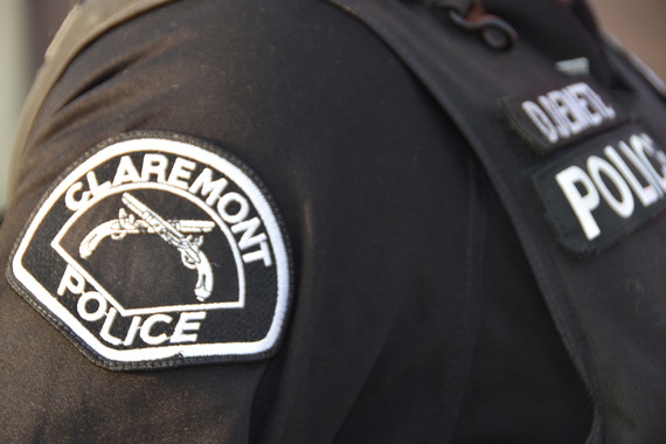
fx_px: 2220
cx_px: 333
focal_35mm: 120
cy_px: 222
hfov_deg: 17.1
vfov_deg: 11.4
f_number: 5.6
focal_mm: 80
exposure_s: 1/125
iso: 160
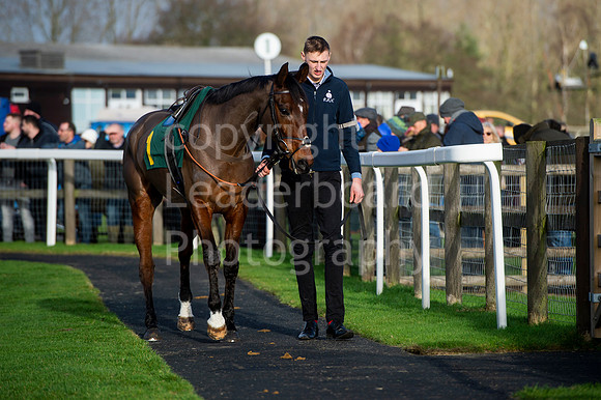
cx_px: 300
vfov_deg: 6.9
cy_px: 200
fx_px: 3337
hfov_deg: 10.3
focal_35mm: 200
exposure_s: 1/2000
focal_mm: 200
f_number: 4.5
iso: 320
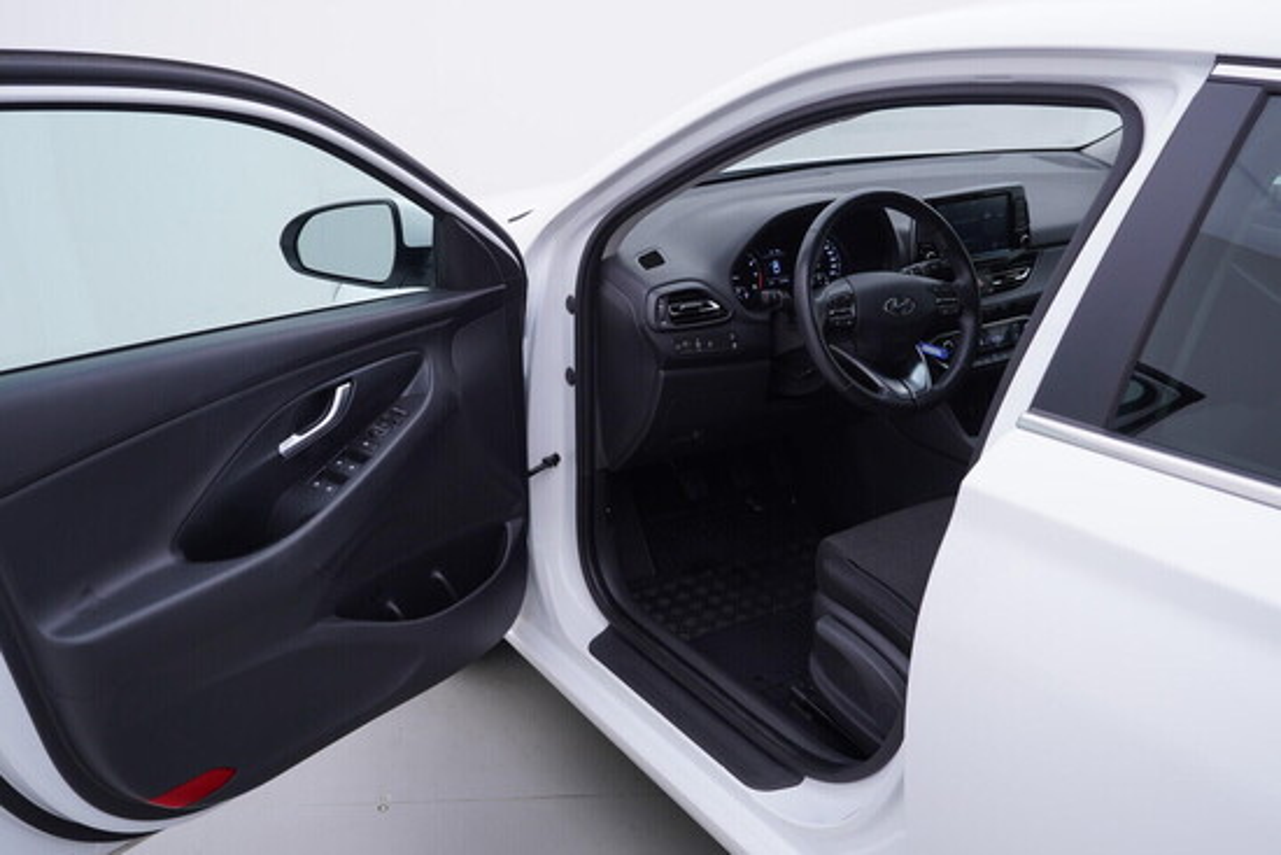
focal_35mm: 36
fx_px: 1281
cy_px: 428
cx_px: 640
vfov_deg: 36.9
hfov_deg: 53.1
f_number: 3.5
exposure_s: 1/60
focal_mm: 24
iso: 125
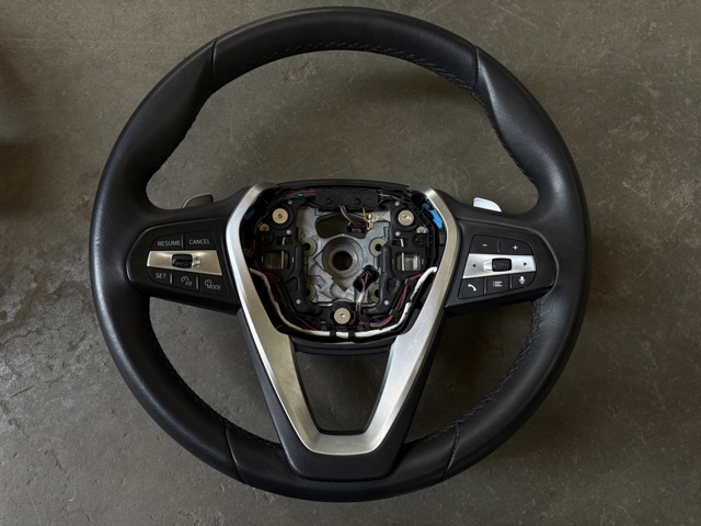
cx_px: 350
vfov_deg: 56.8
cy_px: 263
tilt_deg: -80.4
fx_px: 486
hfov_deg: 71.6
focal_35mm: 24
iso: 160
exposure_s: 1/100
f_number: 1.78
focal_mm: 6.76
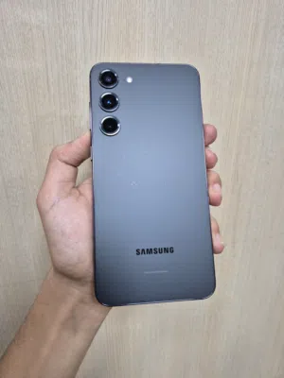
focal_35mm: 23
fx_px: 252
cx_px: 142
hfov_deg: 58.9
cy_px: 189
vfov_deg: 73.9
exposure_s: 1/120
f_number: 1.8
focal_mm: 5.4
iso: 200
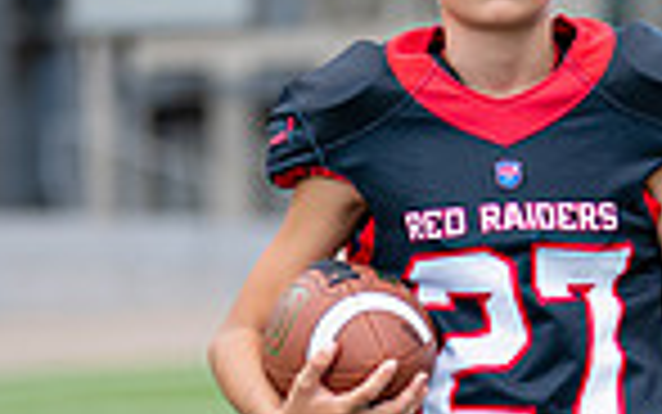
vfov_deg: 5.3
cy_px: 464
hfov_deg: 8.5
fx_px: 4440
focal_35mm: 246
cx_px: 585
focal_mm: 50
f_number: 1.2
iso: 100
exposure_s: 1/1250
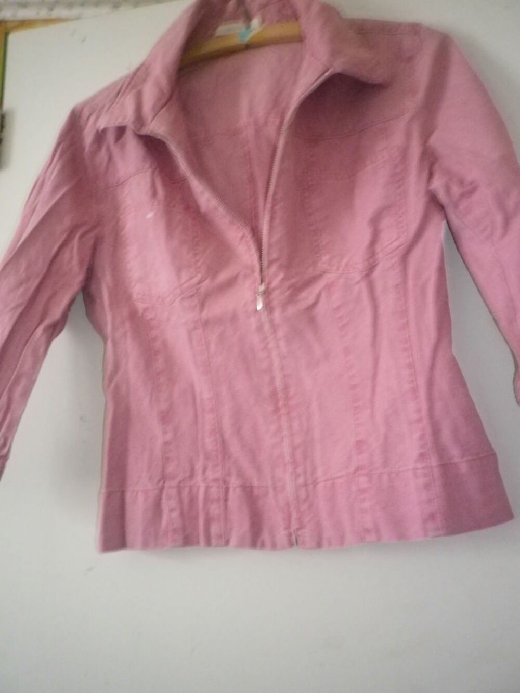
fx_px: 561
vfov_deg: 63.4
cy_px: 346
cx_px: 260
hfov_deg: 49.8
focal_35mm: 28
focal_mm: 5.05
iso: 800
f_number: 3.5
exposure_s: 1/3.33
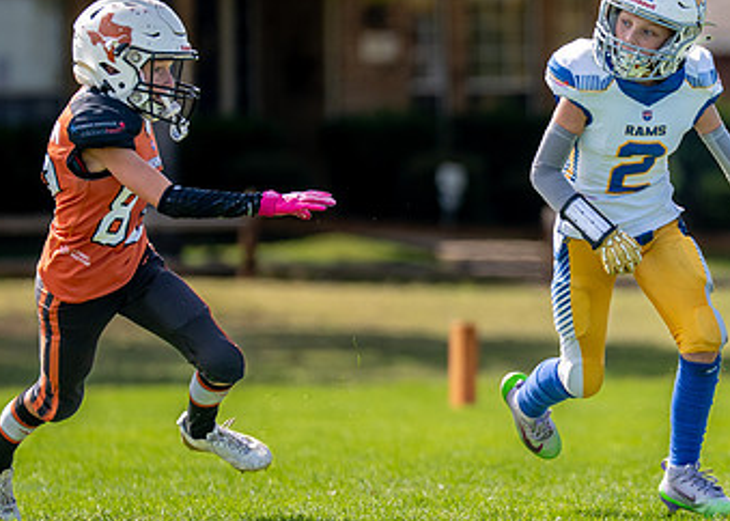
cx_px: 631
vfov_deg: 2.5
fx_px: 12043
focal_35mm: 581
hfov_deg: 3.5
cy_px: 249
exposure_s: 1/2500
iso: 160
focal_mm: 200
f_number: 2.8
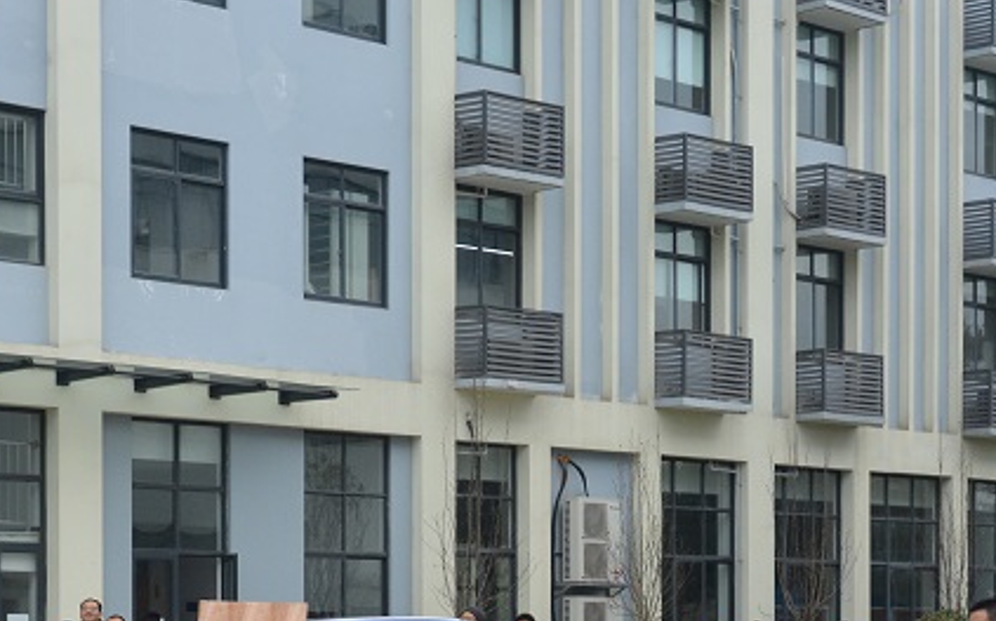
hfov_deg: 22.1
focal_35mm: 94
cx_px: 579
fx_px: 2551
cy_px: 670
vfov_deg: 13.6
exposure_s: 1/250
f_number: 8
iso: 500
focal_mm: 26
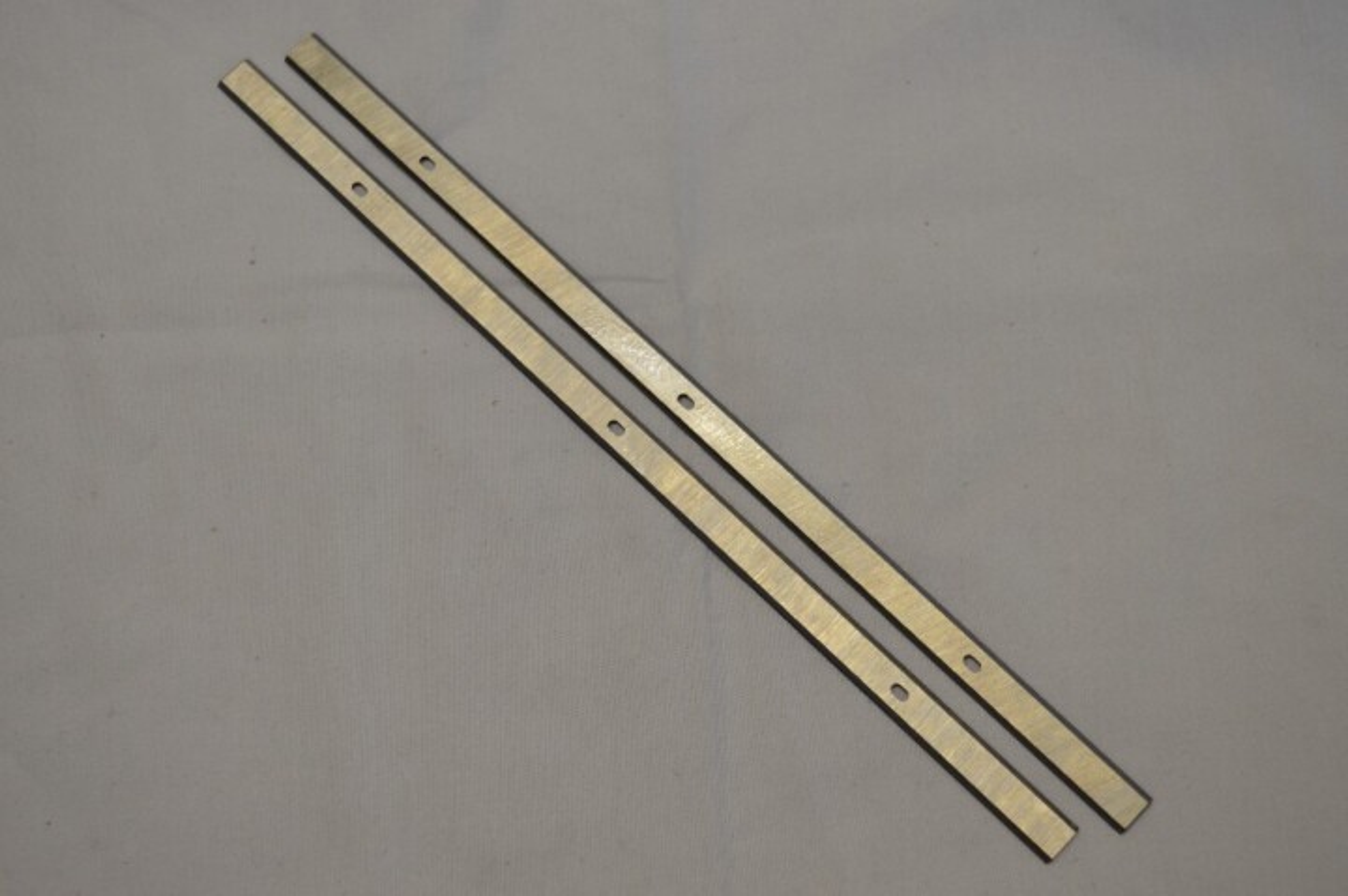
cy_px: 448
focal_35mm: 51
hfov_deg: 38.9
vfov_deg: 26.4
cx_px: 674
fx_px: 1908
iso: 400
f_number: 5
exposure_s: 1/100
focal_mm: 34
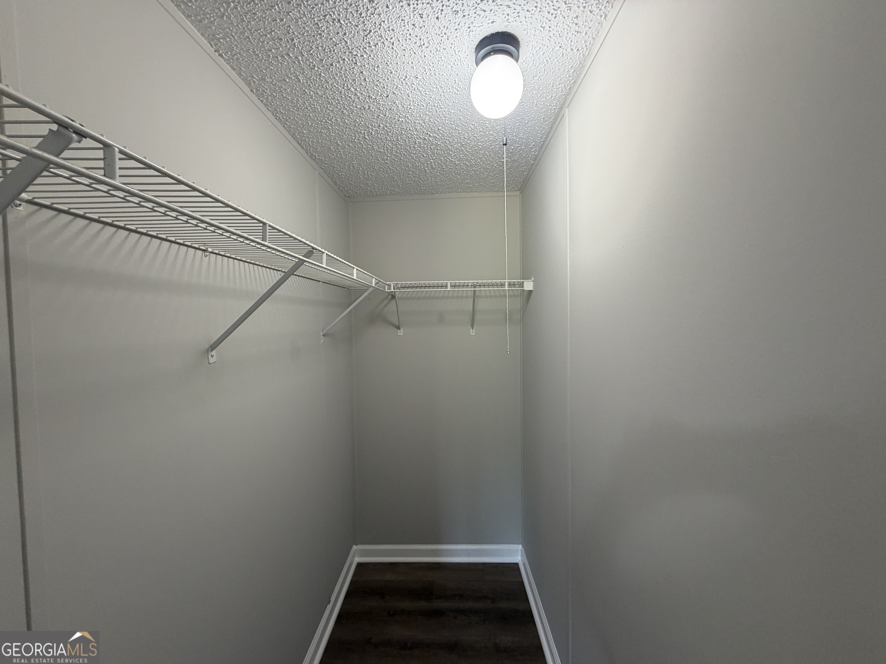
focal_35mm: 14
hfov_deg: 102.1
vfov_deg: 85.7
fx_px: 358
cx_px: 443
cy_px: 332
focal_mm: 2.22
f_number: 2.2
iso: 160
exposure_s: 1/60
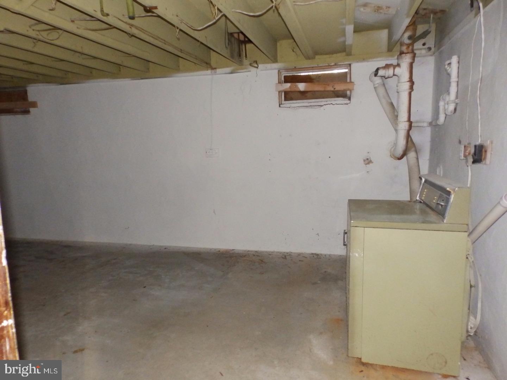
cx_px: 254
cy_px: 190
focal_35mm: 22
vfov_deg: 61.1
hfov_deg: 76.4
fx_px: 322
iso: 800
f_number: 3.4
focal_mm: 4
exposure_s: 1/30
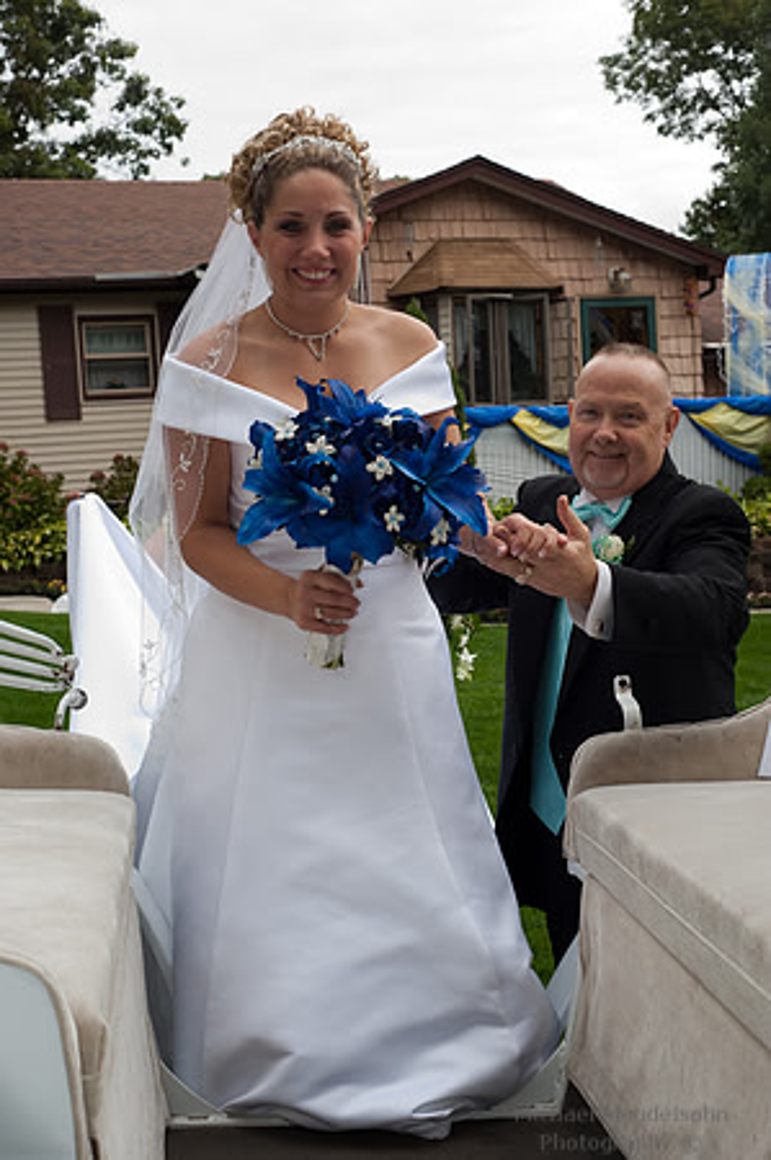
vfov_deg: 39.6
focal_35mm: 50
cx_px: 386
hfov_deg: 26.9
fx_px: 1610
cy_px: 580
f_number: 9
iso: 500
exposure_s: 1/125
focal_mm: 50
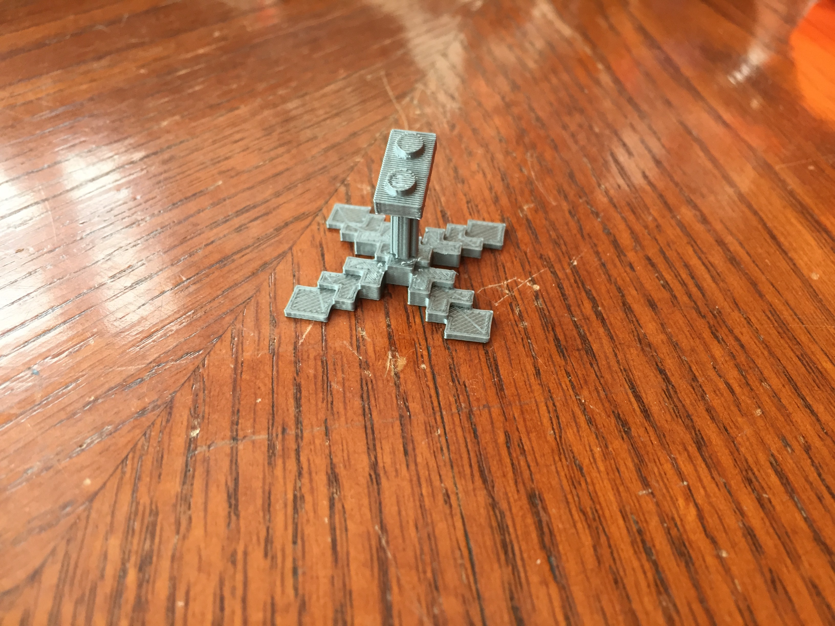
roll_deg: -2.8
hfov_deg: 61.7
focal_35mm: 29
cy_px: 313
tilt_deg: -40.4
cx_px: 418
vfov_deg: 48.2
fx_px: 700
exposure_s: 1/33
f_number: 2.2
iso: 50
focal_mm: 4.15
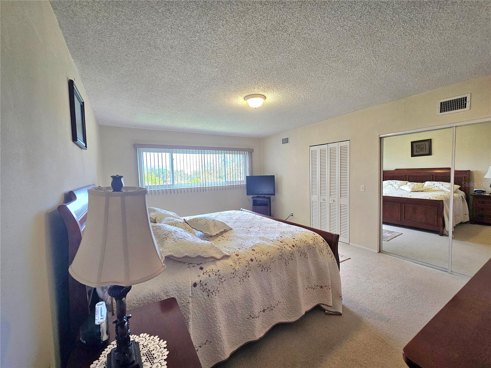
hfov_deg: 106.2
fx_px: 184
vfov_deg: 89.9
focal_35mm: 13
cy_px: 184
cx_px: 246
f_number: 2.2
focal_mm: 2.2
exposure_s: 1/60.2
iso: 80
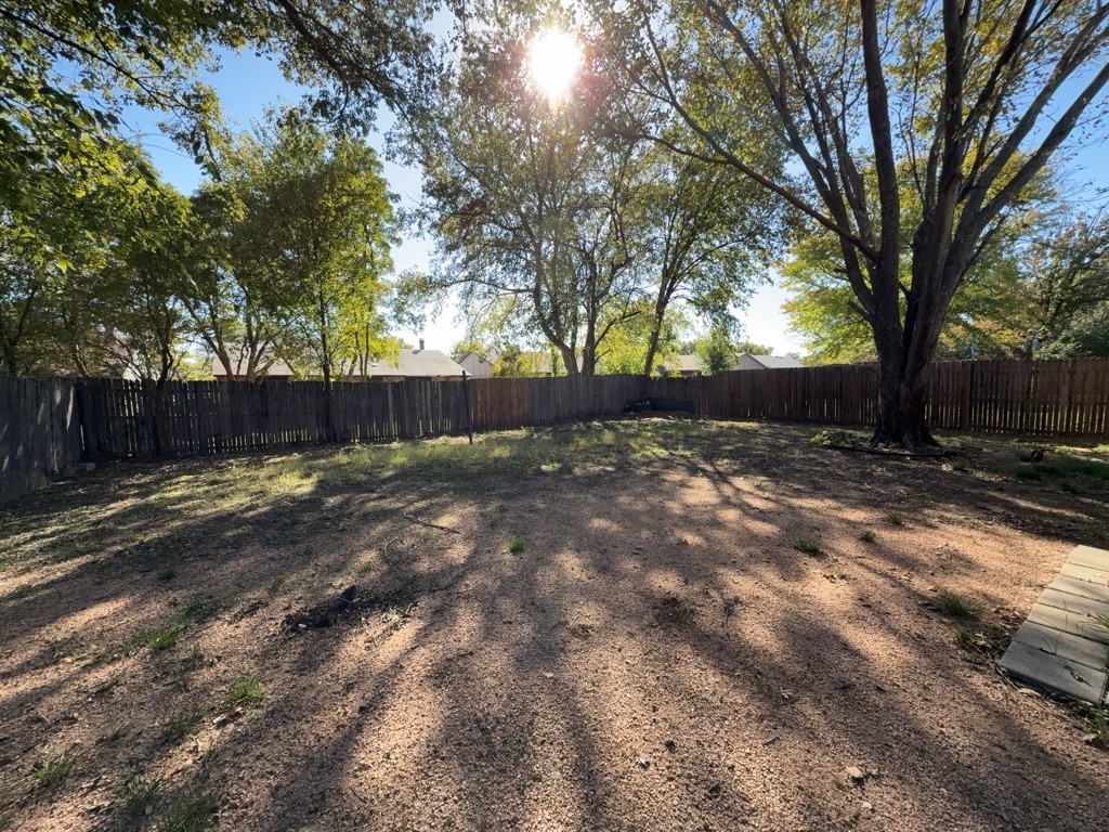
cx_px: 554
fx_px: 449
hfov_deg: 102.1
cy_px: 416
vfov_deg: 85.7
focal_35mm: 14
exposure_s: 1/192
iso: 20
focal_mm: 2.22
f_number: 2.2
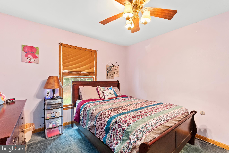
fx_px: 95
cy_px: 76
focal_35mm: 15
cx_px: 114
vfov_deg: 77.3
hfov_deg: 100.4
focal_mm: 10
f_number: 6.3
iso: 320
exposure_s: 1.3
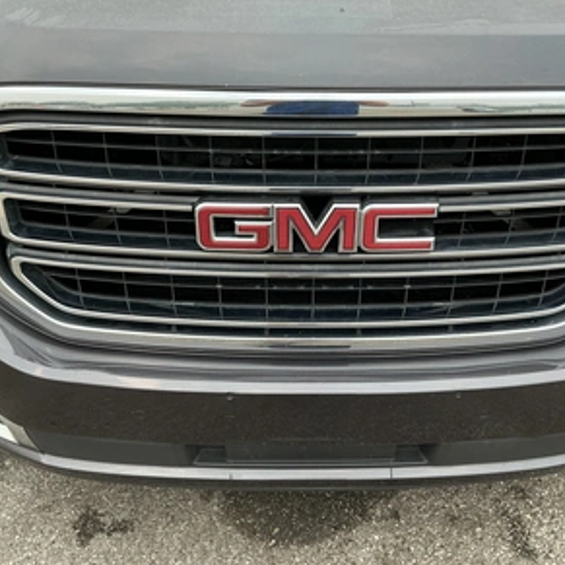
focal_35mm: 34
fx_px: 628
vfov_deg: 48.4
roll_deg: -2.0
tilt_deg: -34.4
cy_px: 287
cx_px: 303
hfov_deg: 48.4
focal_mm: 3
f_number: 1.8
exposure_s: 1/391
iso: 25
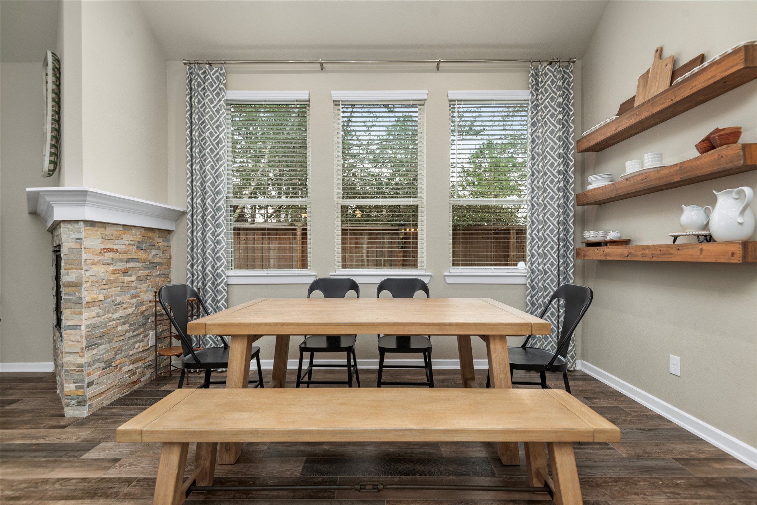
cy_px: 252
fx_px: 337
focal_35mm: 16
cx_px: 378
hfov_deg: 96.7
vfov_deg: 73.8
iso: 400
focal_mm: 16
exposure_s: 1/15
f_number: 7.1
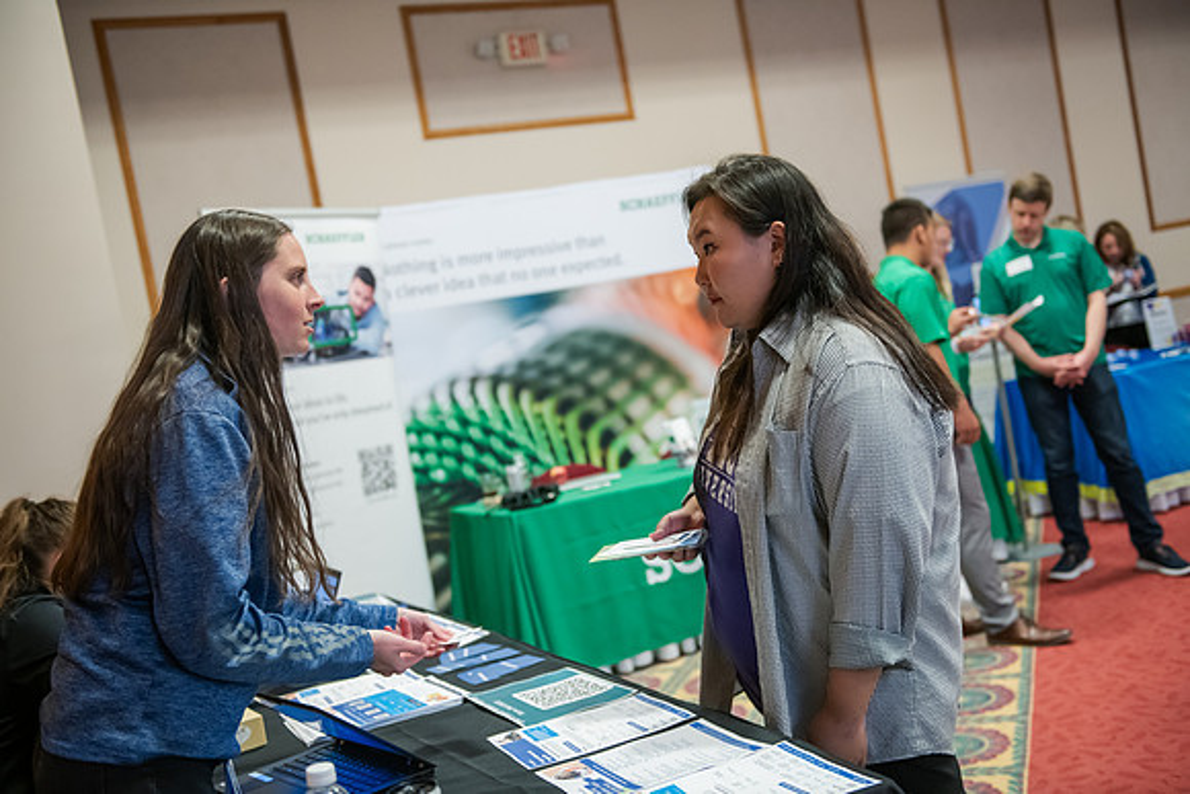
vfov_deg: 31.9
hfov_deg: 46.4
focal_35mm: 42
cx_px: 595
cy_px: 397
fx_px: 1389
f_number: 2.8
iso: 2500
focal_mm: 42
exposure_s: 1/200
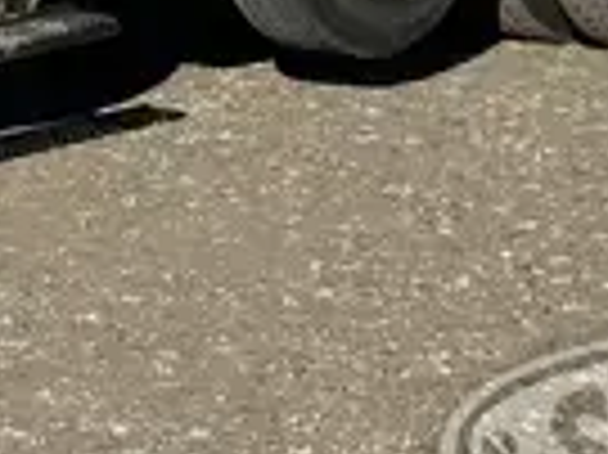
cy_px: -450
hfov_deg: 8.6
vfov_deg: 6.3
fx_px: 4001
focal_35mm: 228
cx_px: -203
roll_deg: -0.4
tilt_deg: -1.7
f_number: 1.78
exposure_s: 1/4367
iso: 64
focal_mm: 6.86
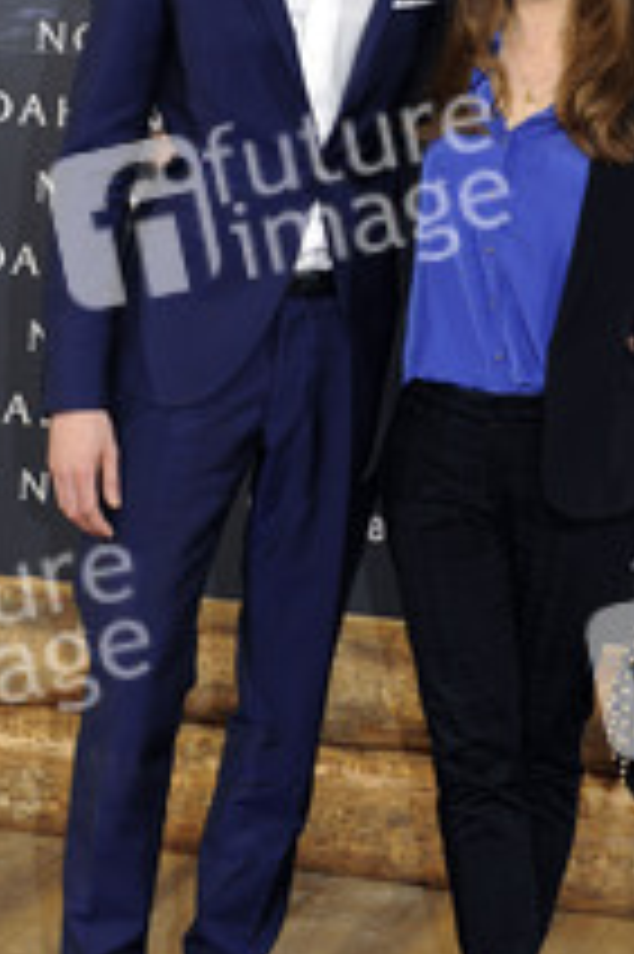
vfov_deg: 17.5
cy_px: 428
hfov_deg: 11.7
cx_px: 411
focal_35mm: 117
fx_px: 3096
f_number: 6.3
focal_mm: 62
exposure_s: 1/125
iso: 800
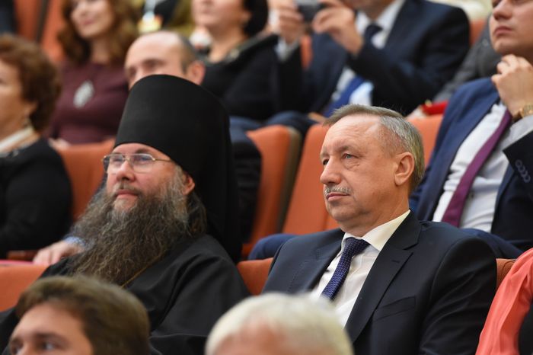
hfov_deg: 10.3
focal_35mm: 200
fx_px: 2960
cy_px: 178
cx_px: 266
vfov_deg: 6.9
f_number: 4
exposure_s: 1/60
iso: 5000
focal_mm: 200
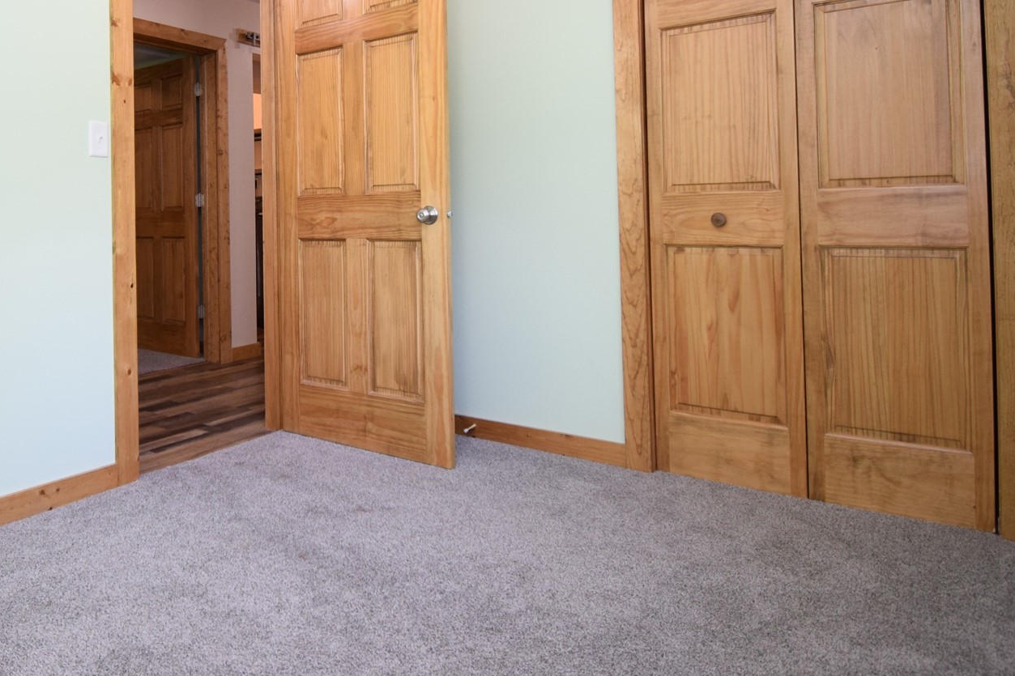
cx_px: 284
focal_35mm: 26
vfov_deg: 48.2
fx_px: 733
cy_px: 198
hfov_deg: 66.1
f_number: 4.5
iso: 720
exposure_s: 1/60
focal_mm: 10
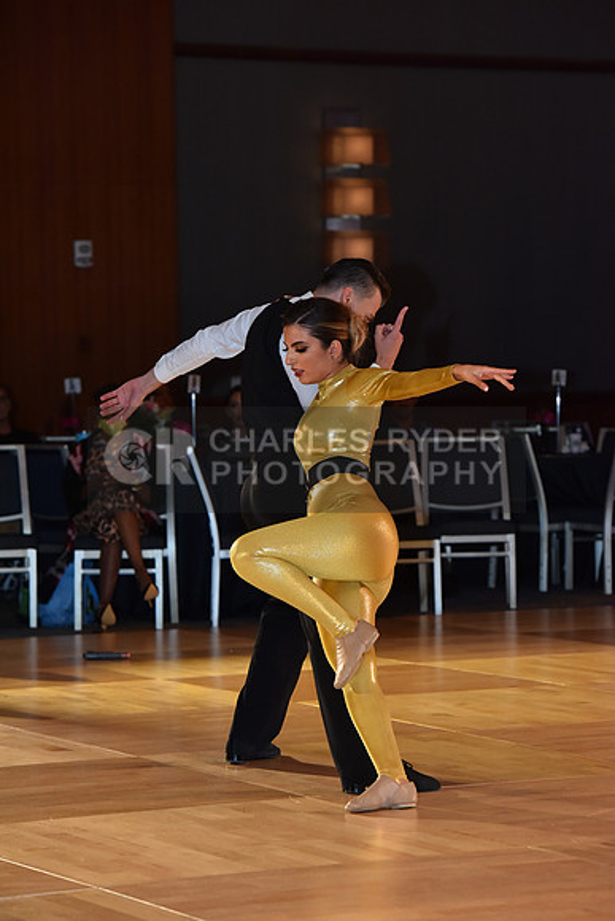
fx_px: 3201
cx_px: 308
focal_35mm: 125
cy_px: 460
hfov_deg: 11.0
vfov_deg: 16.4
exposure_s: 1/250
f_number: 5
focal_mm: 125
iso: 2000
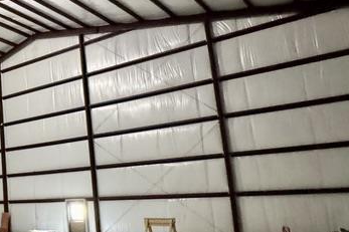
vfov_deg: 31.0
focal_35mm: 43
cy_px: 143
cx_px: -77
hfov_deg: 35.1
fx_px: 417
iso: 1250
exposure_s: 1/44
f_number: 2.2
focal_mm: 2.22
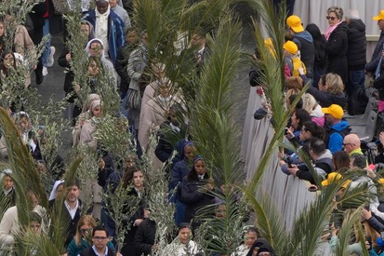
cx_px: 133
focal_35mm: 717
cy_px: 252
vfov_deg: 1.9
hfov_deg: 2.9
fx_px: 7645
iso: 320
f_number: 8
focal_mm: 237
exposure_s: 1/320
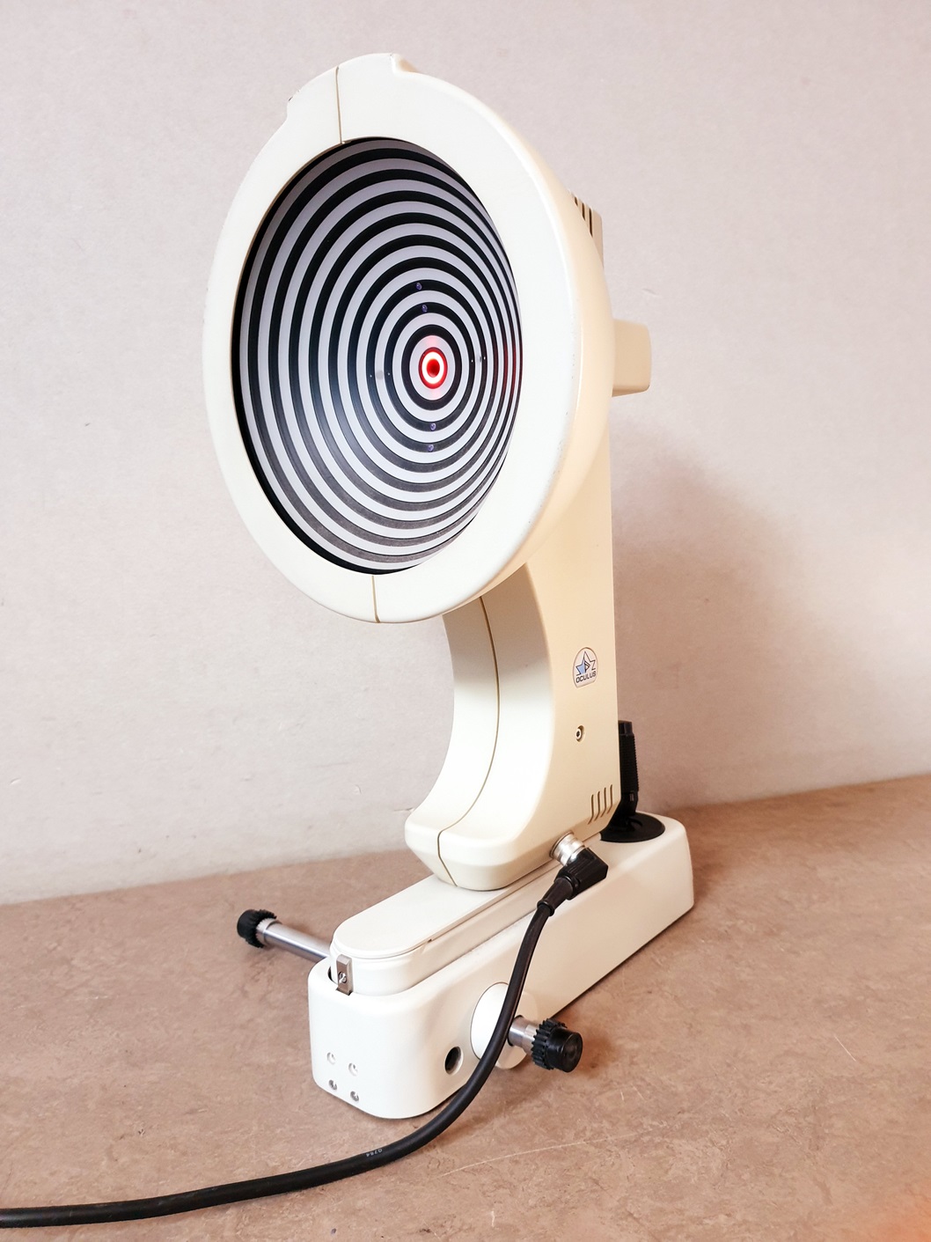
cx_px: 466
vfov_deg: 67.3
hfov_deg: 53.1
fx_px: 933
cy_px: 621
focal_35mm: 26
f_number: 1.5
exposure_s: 1/50
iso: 250
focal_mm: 4.3
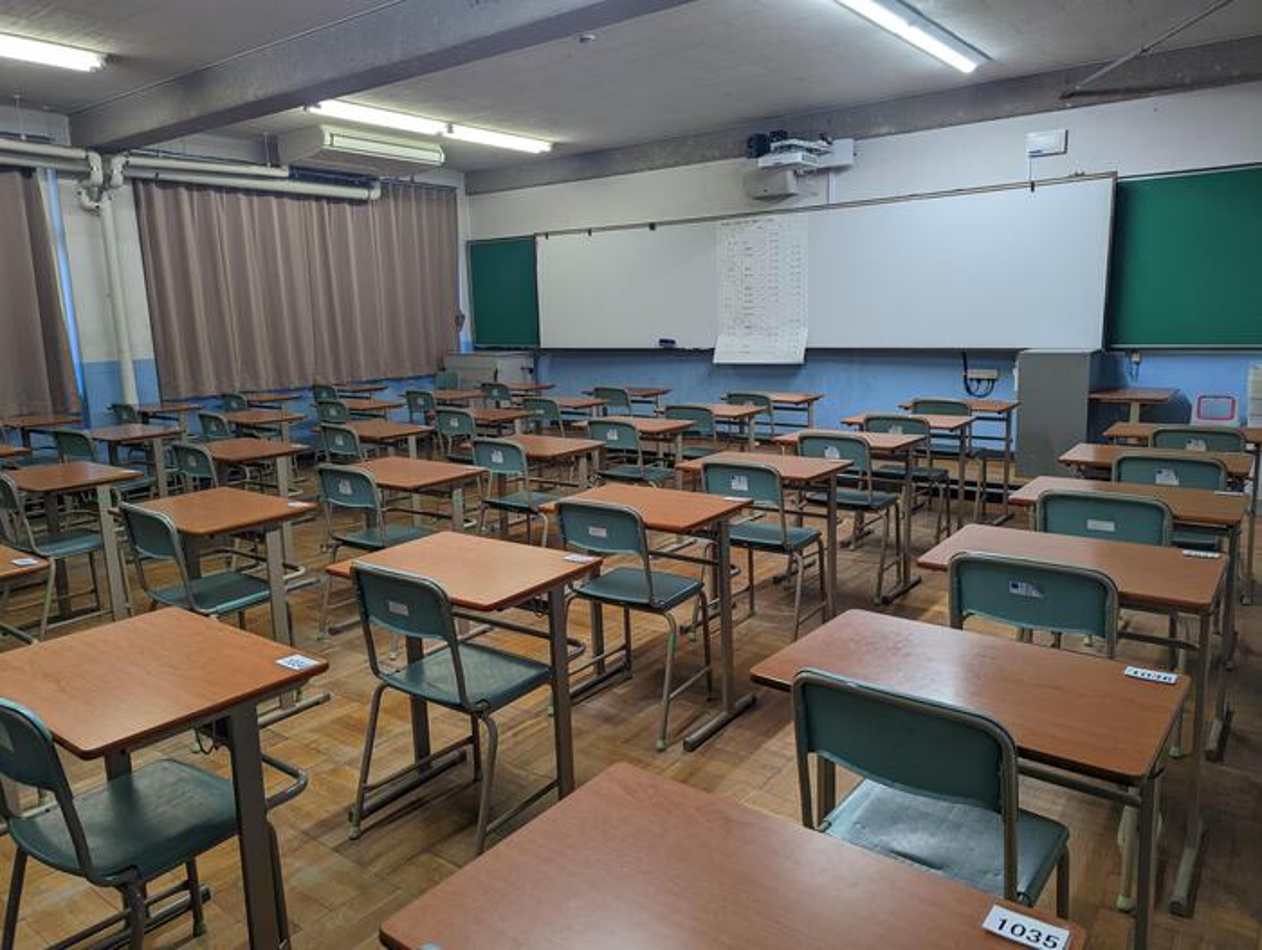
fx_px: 876
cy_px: 475
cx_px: 631
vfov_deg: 56.9
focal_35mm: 24
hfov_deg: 71.5
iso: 86
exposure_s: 1/74.6
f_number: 1.85
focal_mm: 6.81
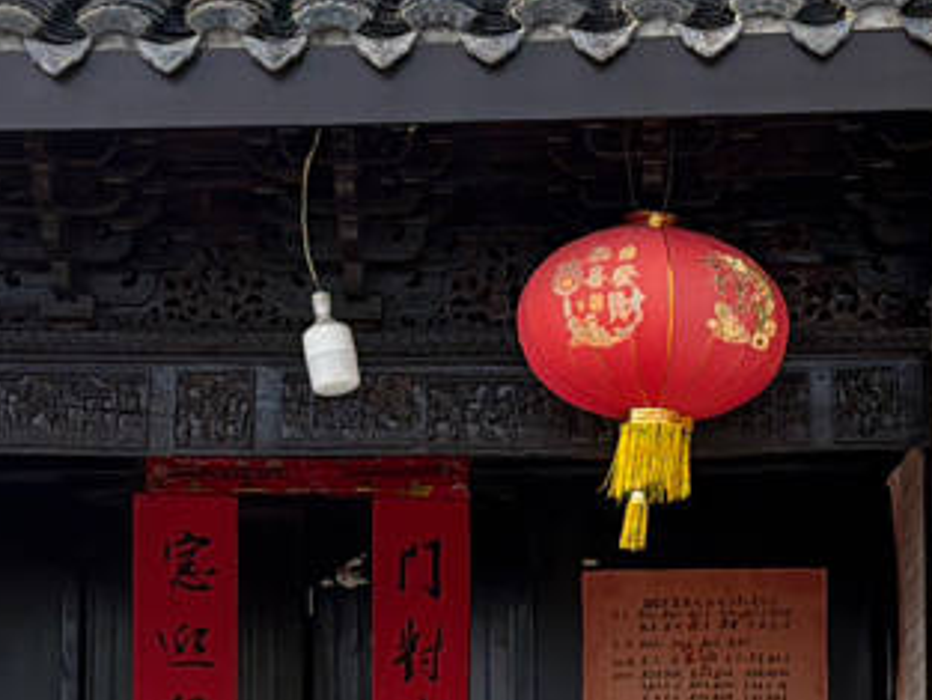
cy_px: 636
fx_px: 3097
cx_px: 518
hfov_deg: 17.1
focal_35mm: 115
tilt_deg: +6.9
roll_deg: +0.6
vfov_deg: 12.8
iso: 100
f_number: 1.78
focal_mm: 6.76
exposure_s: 1/2703
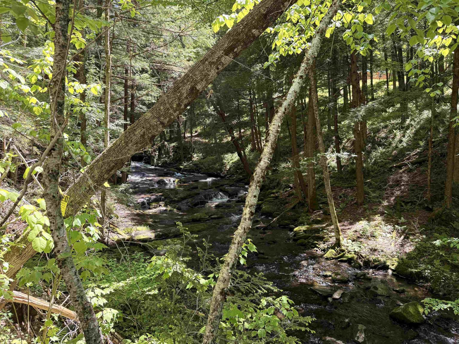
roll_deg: +0.0
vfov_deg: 56.8
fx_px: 318
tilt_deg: -4.3
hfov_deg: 71.6
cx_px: 230
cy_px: 172
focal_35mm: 24
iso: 100
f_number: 1.78
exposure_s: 1/255
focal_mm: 6.76
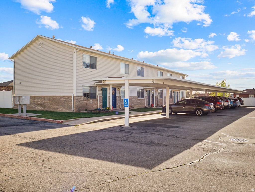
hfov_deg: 60.0
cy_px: 96
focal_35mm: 30
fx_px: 221
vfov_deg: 46.8
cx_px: 128
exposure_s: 1/200
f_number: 5.6
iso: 200
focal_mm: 15
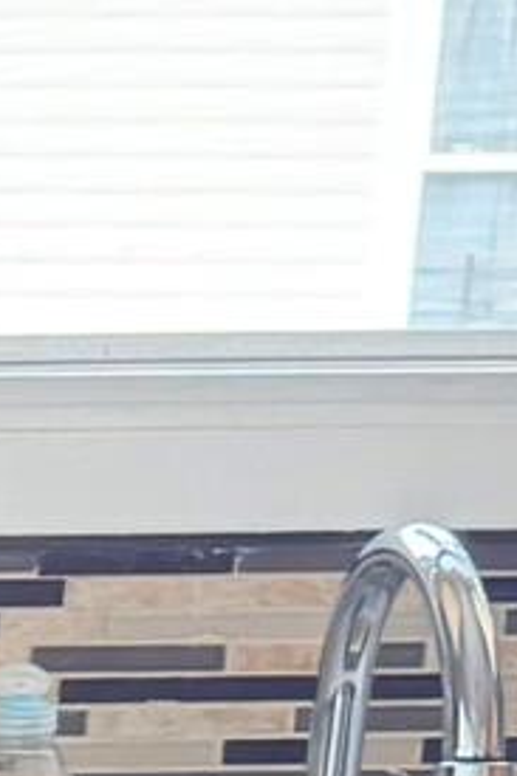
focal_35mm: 186
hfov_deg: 6.4
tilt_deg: -16.8
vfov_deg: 10.8
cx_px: -1311
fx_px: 4011
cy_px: 988
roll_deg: +1.1
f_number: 1.78
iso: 200
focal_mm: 6.76
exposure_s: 1/79
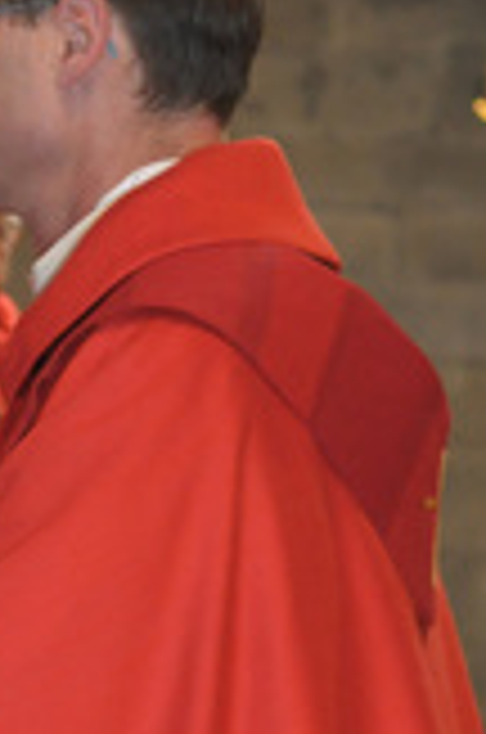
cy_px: -176
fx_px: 5524
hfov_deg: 5.0
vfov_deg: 7.5
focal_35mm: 272
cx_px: -58
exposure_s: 1/100
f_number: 5
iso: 800
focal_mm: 55
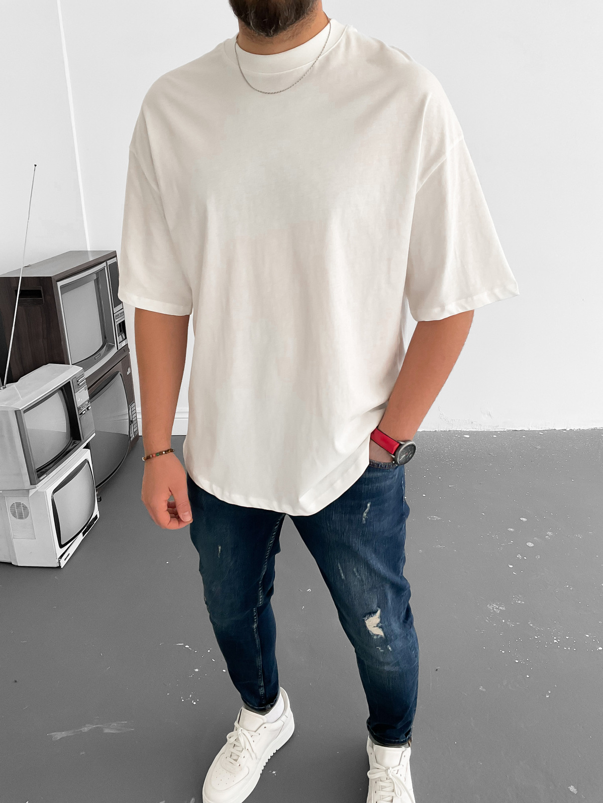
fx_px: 674
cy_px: 402
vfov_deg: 61.7
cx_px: 302
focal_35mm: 29
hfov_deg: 48.2
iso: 64
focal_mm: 3
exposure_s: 1/120
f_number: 1.8
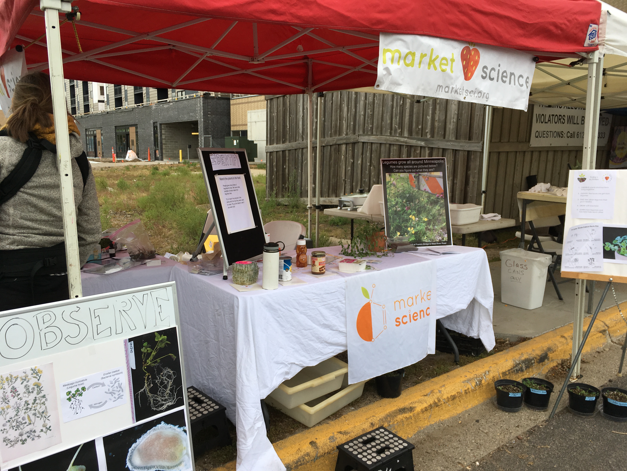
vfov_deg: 48.2
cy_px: 236
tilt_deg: -11.1
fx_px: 525
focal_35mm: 29
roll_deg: -0.1
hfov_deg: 61.7
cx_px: 314
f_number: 2.2
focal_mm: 4.15
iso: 25
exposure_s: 1/377
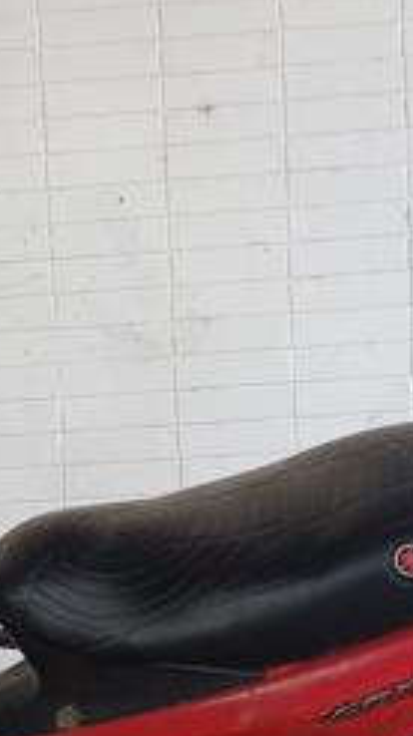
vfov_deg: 29.5
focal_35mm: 71
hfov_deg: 16.9
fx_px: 1385
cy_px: 512
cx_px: 96
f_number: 1.8
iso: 50
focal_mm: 4.65
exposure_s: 1/100
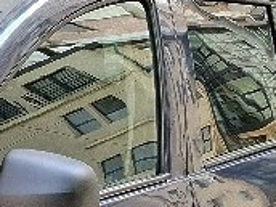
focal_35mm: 134
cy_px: 420
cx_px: -276
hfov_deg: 12.8
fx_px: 1068
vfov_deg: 10.2
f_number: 1.8
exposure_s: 1/130
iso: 50
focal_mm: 5.54
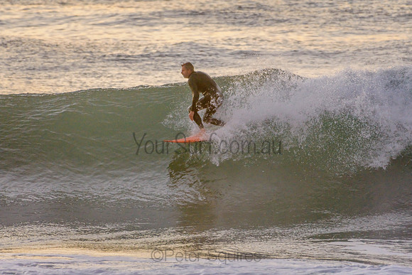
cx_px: 206
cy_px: 138
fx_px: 8585
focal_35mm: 750
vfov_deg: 1.8
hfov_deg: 2.7
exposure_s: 1/320
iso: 2500
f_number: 5.6
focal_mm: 500
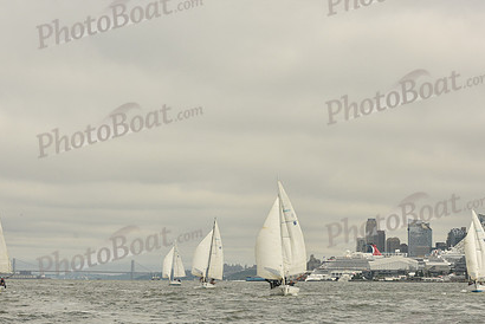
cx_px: 265
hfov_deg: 20.6
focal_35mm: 99
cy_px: 172
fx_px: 1335
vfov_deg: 13.8
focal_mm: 70
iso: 320
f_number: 9
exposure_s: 1/1250
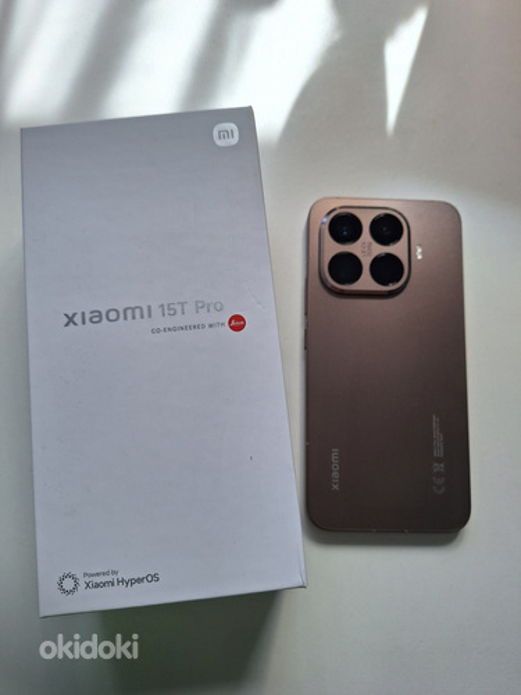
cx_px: 260
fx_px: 462
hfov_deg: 58.9
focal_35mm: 23
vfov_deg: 73.9
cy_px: 348
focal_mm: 5.54
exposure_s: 1/602
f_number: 1.8
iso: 40
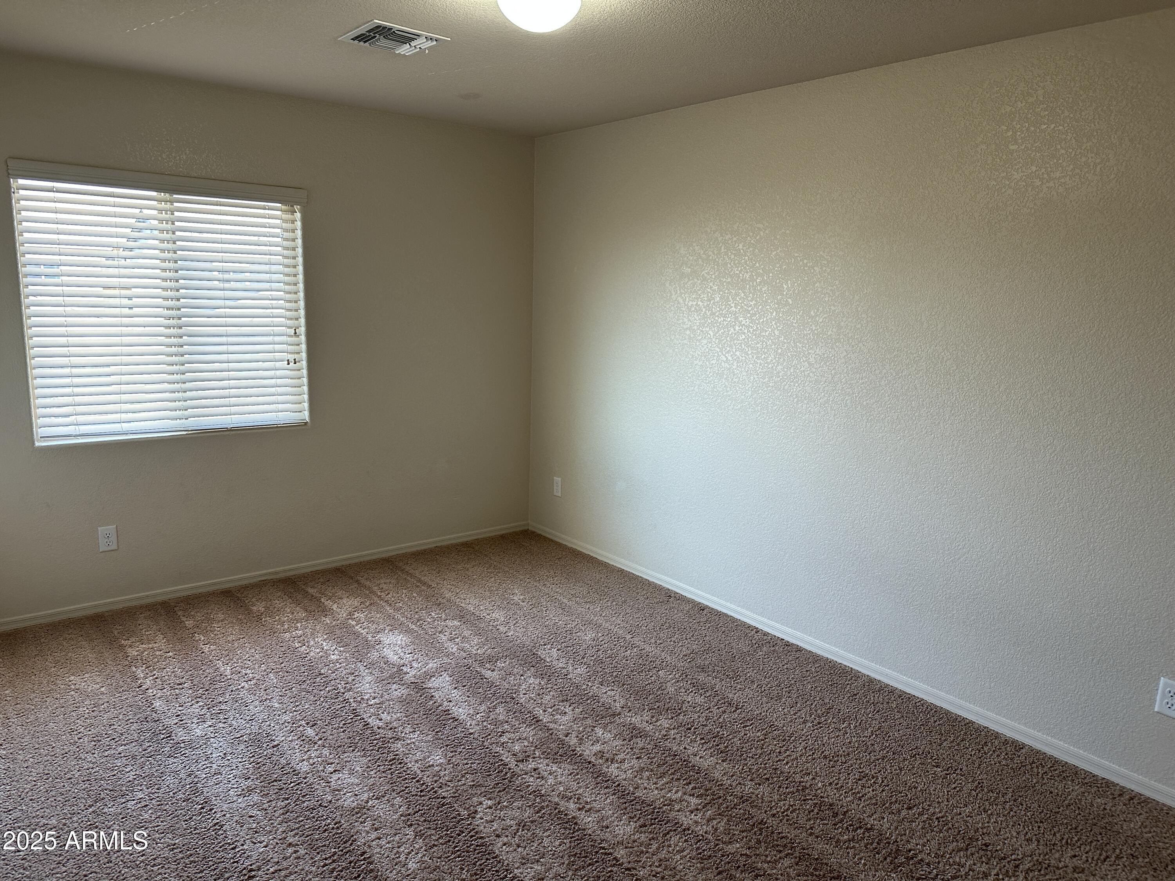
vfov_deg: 56.8
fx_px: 815
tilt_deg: -10.8
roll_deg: -1.5
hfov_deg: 71.6
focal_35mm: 24
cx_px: 588
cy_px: 440
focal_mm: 6.86
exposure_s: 1/120
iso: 200
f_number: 1.78
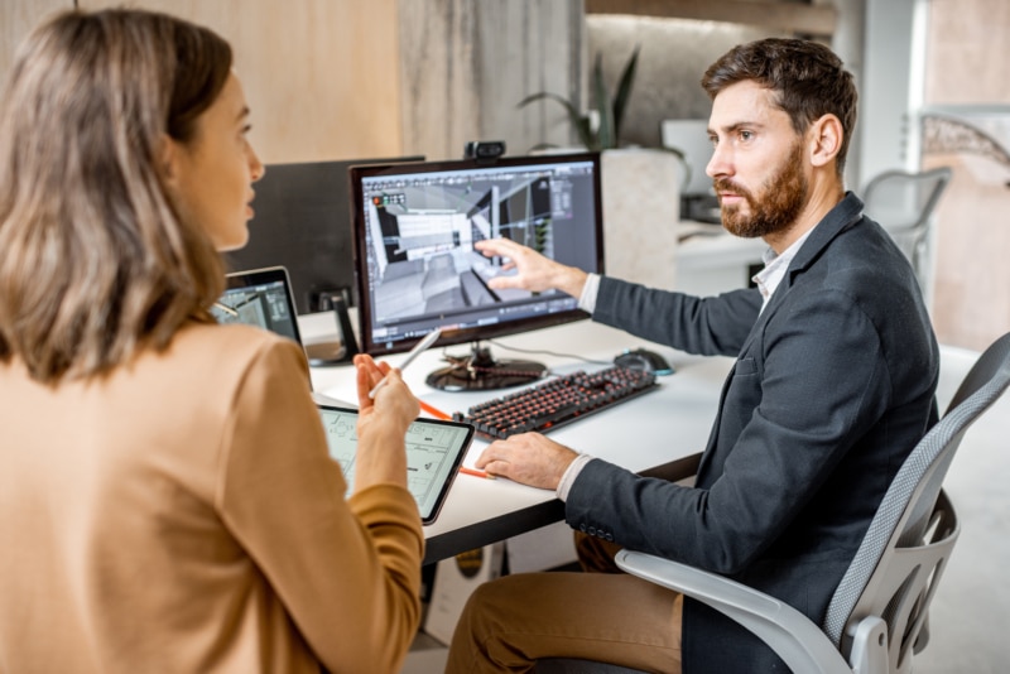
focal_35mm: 35
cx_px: 505
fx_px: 982
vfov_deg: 37.9
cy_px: 337
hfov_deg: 54.4
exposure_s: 1/160
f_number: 2.2
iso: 500
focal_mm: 35
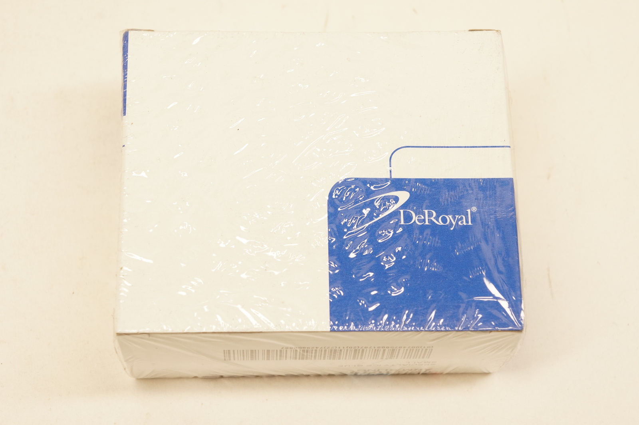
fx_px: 1223
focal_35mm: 69
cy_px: 212
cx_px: 320
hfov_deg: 29.3
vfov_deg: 19.7
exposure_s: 1/100
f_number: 7.1
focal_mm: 46
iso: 800
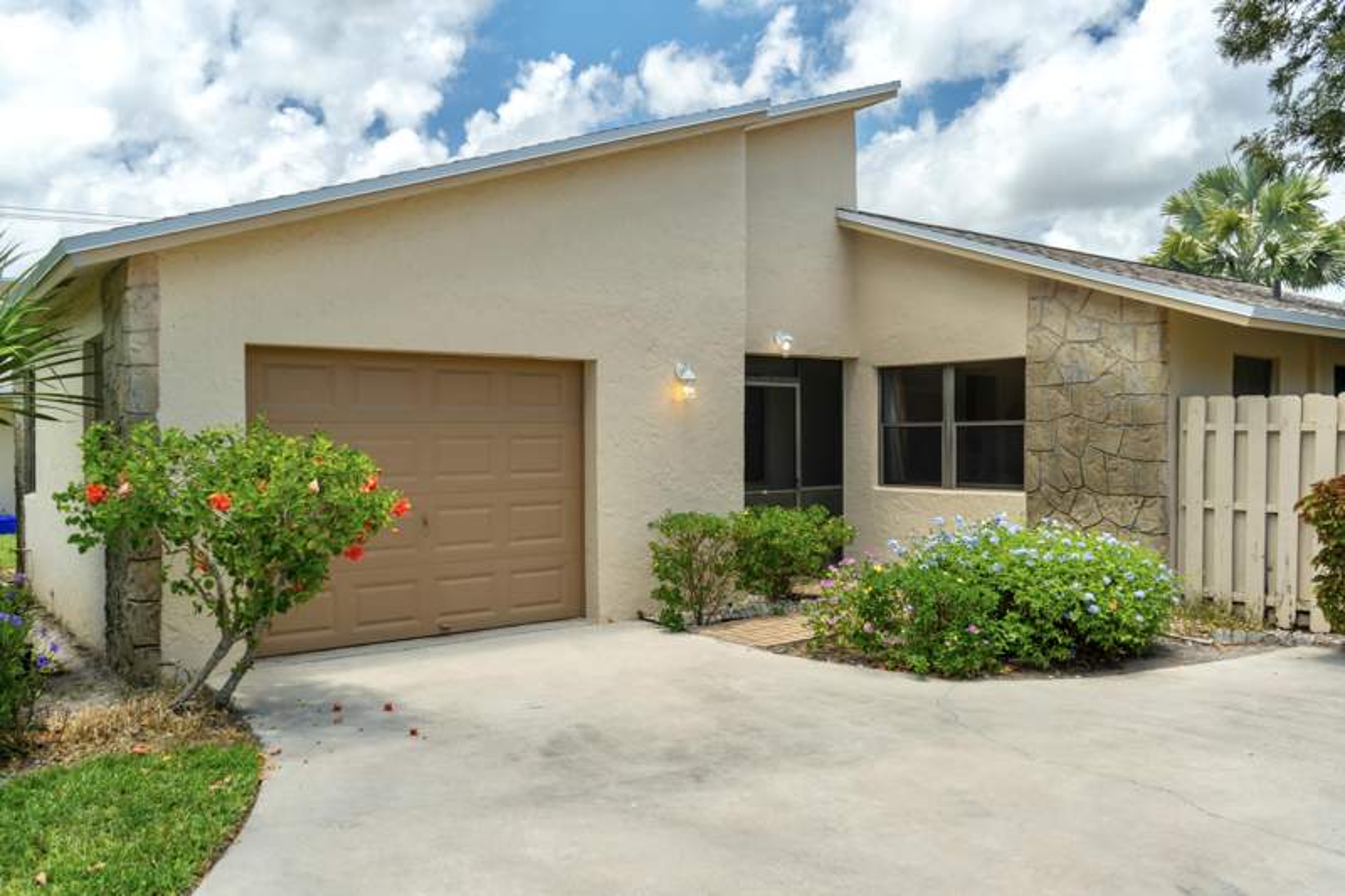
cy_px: 448
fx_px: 1046
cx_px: 672
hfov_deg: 65.5
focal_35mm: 28
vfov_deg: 46.4
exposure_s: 1/400
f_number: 10
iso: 200
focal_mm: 28
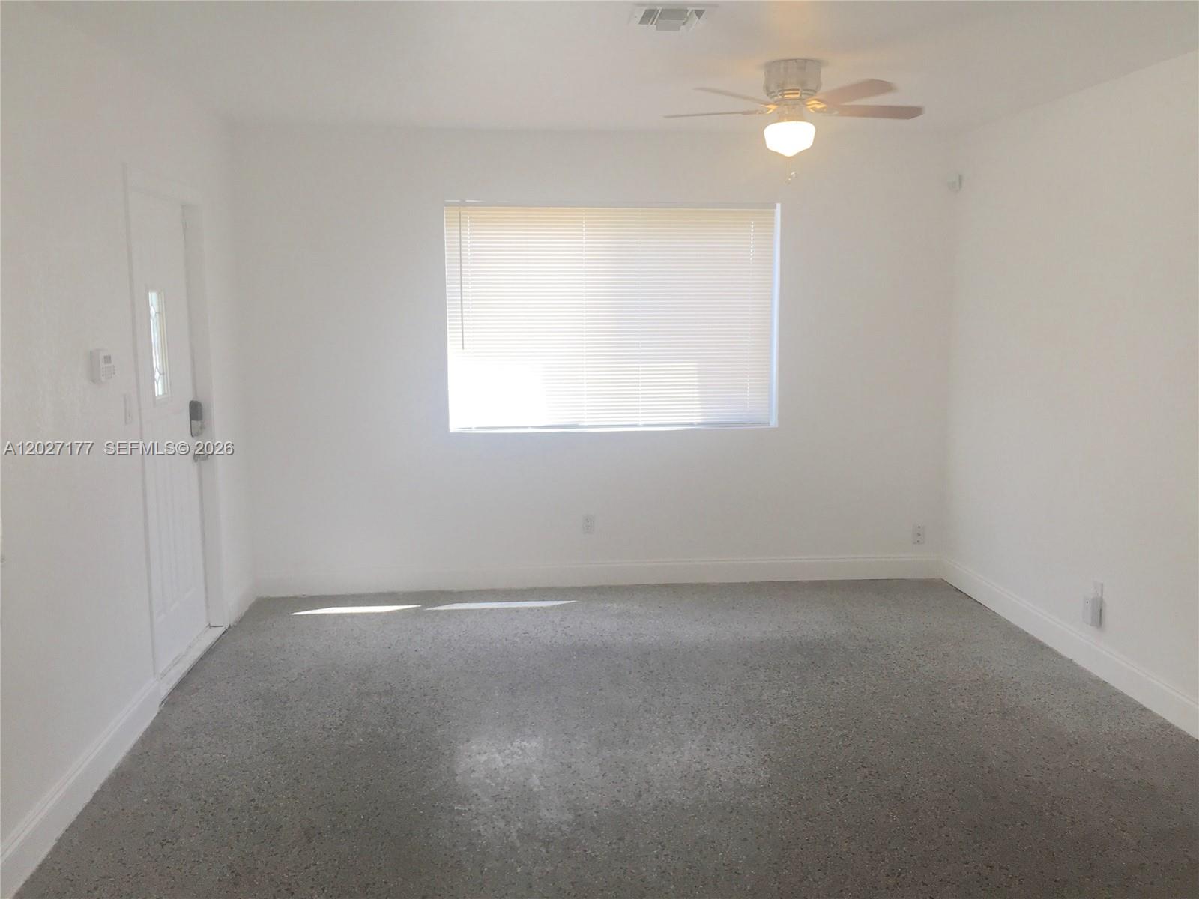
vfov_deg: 48.2
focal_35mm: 29
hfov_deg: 61.7
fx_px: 1004
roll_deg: -1.2
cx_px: 600
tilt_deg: -7.6
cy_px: 450
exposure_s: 1/120
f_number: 2.2
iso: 40
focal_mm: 4.15
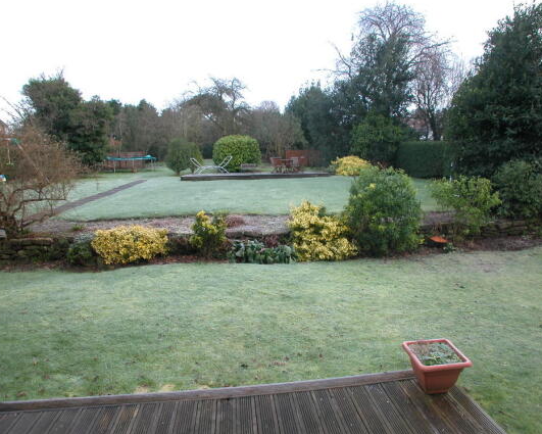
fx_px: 481
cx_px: 281
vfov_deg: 48.5
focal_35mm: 30
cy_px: 218
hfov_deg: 58.7
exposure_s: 1/72.4
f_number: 3.1
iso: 100
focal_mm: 7.1
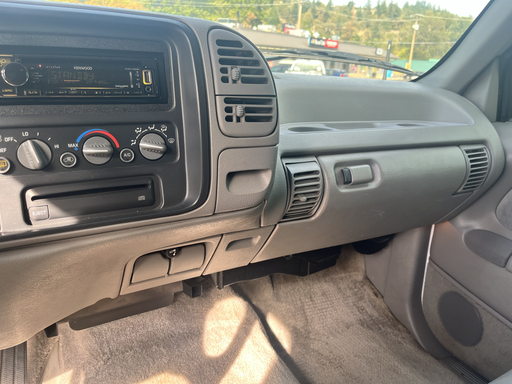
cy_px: 192
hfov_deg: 67.3
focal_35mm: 26
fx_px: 385
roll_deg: -3.4
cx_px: 256
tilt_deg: -19.2
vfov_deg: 53.1
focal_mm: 5.1
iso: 40
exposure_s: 1/170
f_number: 1.6
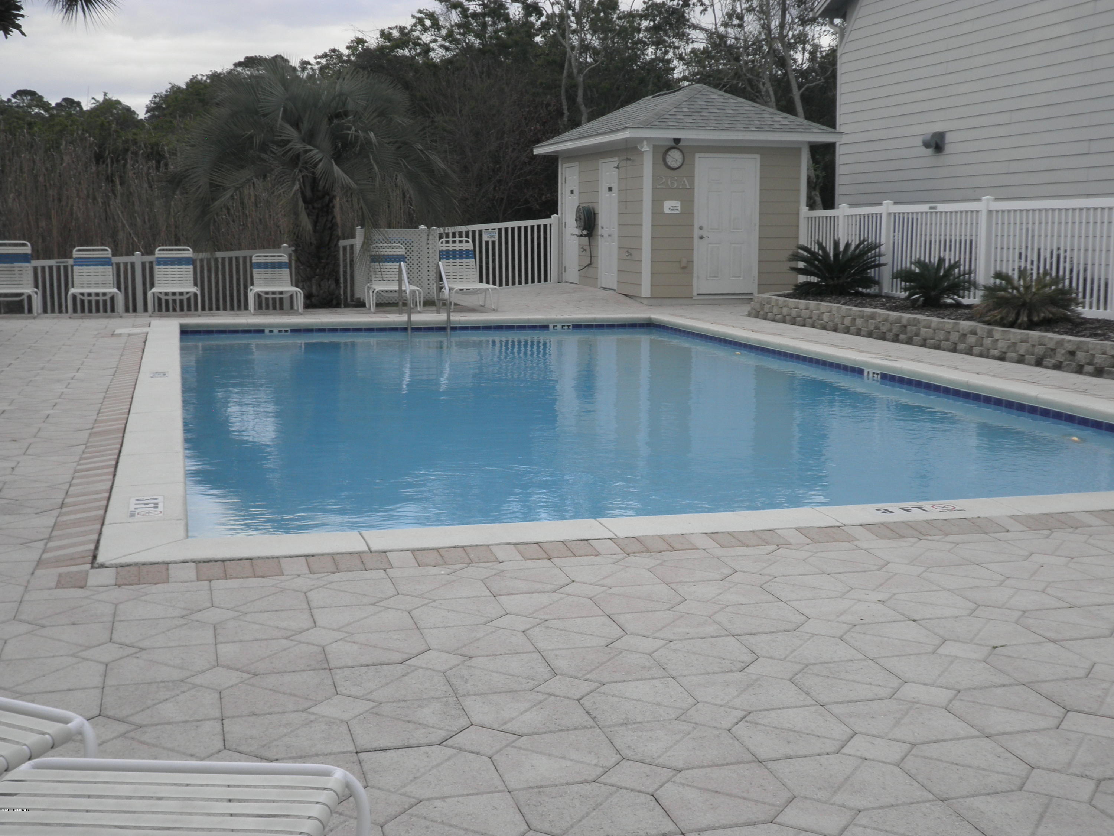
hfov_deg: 42.1
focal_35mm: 45
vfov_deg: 32.2
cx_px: 557
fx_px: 1448
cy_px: 418
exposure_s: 1/80
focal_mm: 8.2
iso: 64
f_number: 4.4
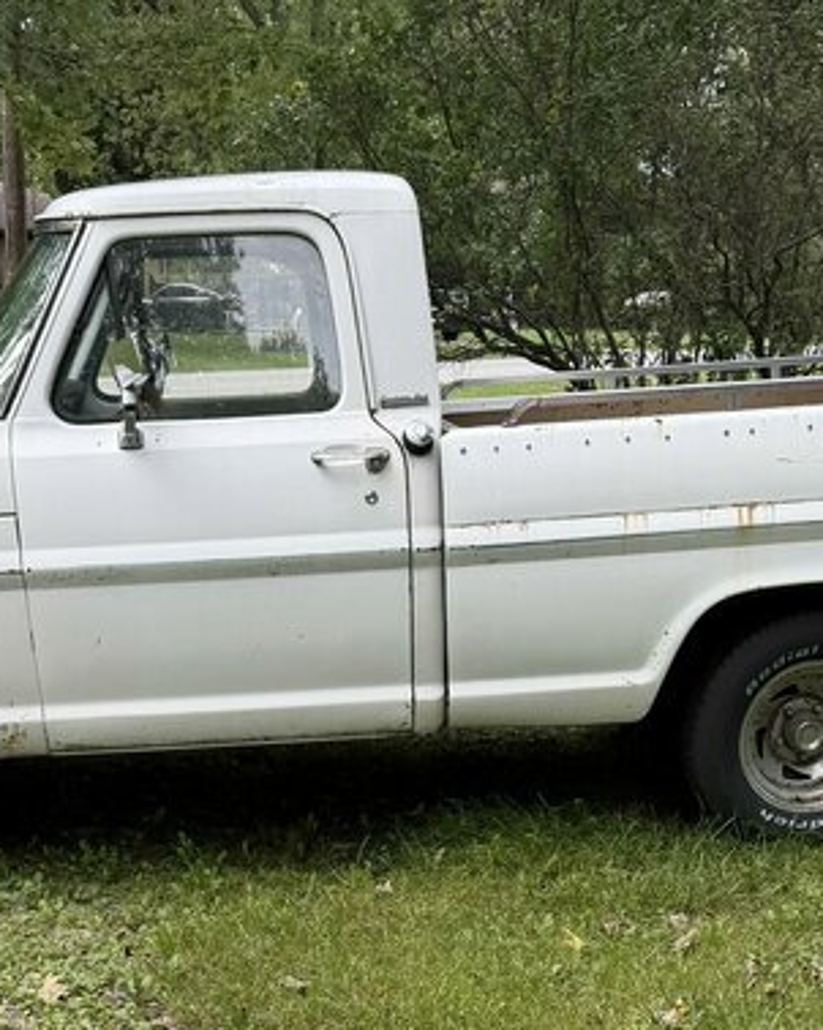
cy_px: 1221
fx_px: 1889
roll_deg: +0.1
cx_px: 371
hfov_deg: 24.6
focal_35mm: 62
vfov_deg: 27.1
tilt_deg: -24.7
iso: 80
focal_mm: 6.76
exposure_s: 1/654
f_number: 1.78
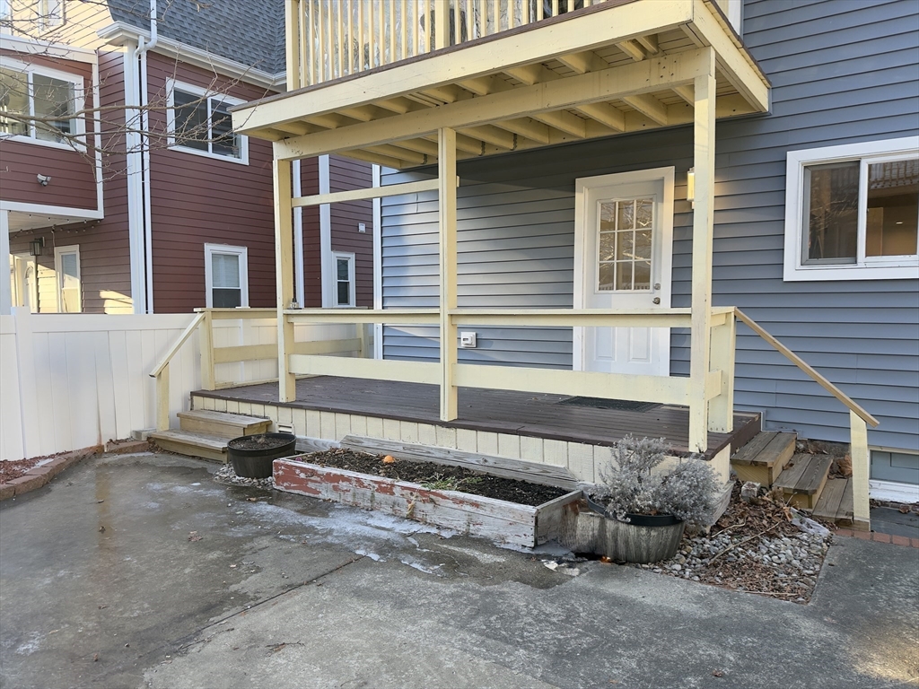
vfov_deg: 56.8
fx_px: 637
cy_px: 344
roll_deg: +0.3
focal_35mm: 24
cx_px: 460
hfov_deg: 71.6
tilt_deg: -3.1
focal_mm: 6.76
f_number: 1.78
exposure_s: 1/217
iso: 80
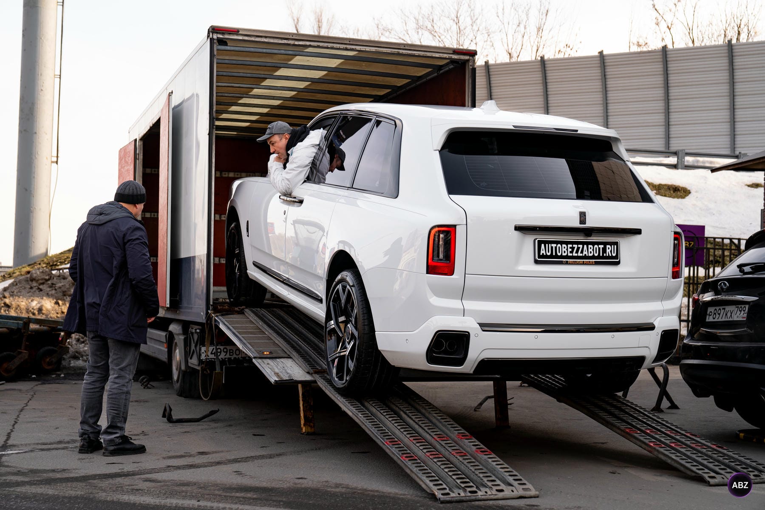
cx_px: 382
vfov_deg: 27.5
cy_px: 255
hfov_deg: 40.3
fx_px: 1041
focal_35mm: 49
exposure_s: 1/200
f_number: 4
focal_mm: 49
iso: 100
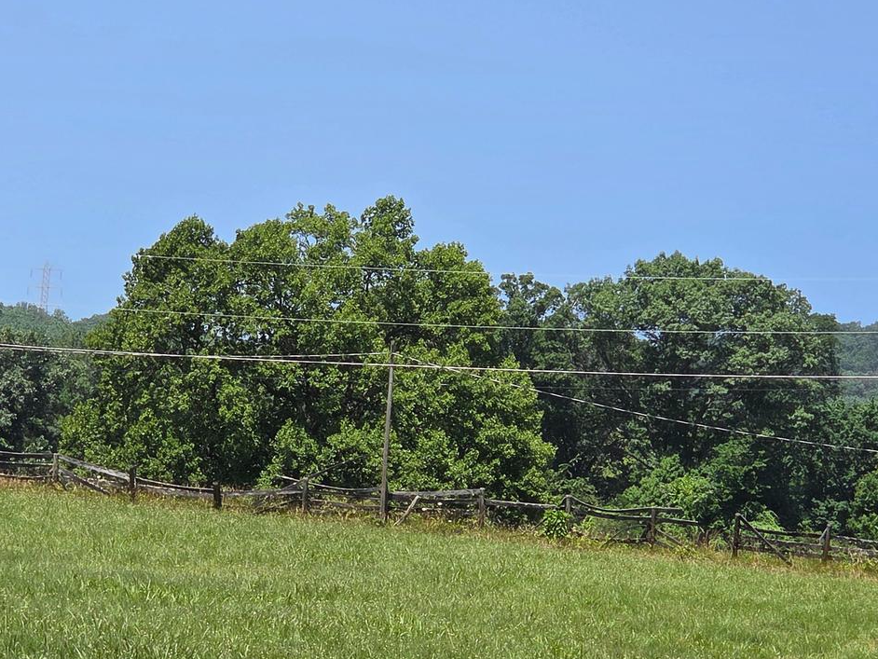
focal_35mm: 150
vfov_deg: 9.9
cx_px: 416
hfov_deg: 13.2
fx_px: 3806
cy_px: 503
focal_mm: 7
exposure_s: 1/1476
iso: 25
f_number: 2.4
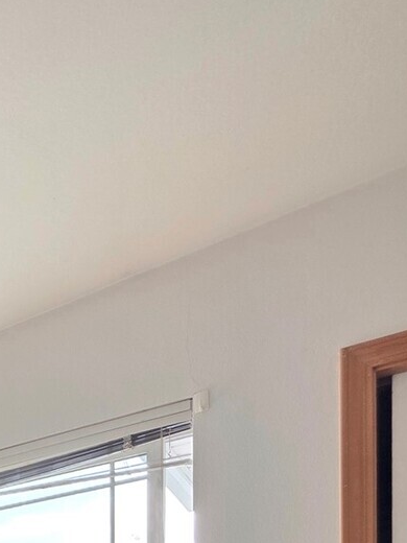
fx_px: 564
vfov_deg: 34.9
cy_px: 713
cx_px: -111
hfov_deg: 31.4
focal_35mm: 36
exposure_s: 1/120
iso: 80
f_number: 1.9
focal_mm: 2.2
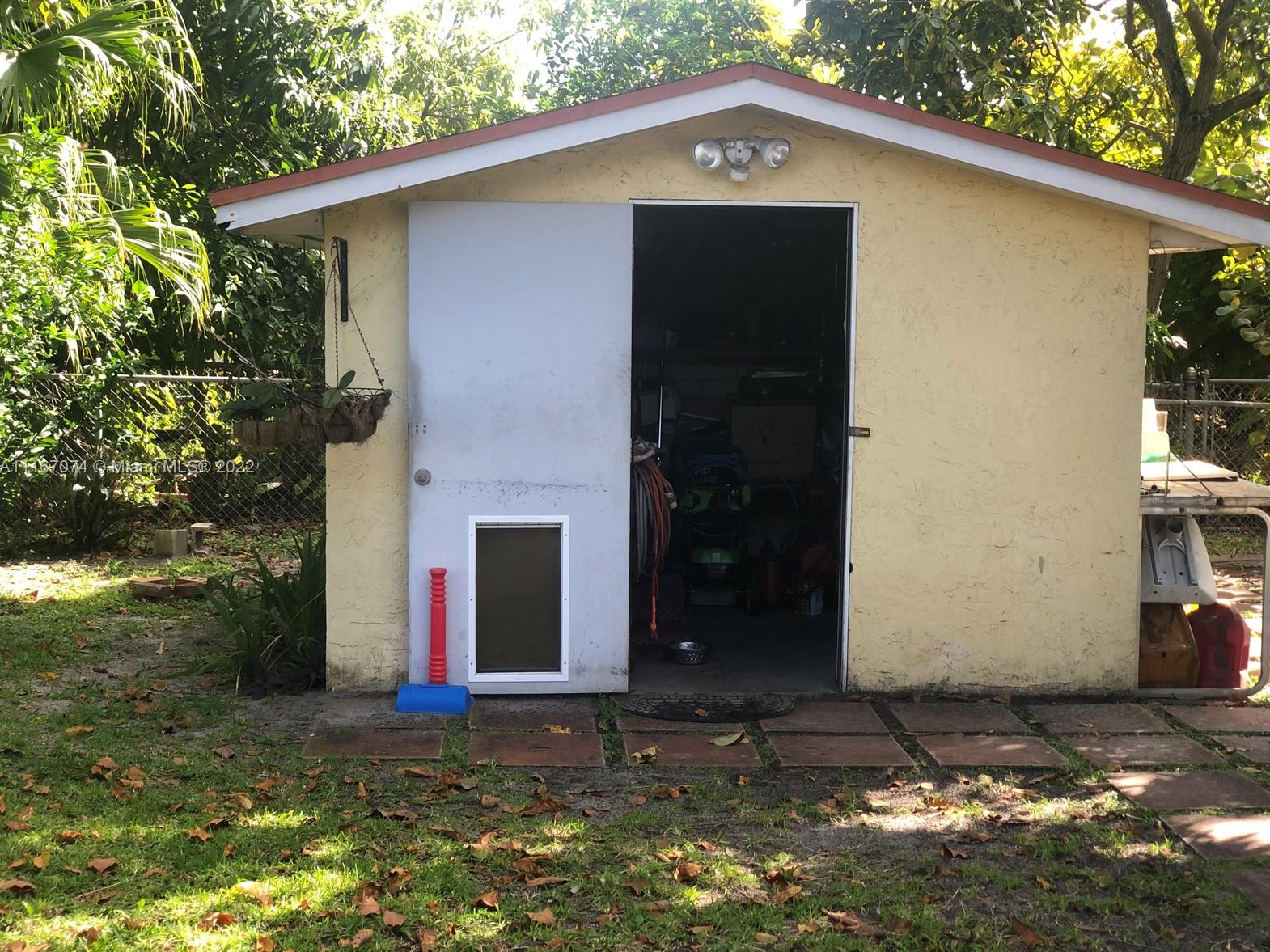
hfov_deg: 36.2
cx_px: 643
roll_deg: -0.4
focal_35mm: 53
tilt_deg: -6.1
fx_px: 1944
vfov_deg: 27.5
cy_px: 468
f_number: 2.4
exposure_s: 1/120
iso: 25
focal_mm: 6
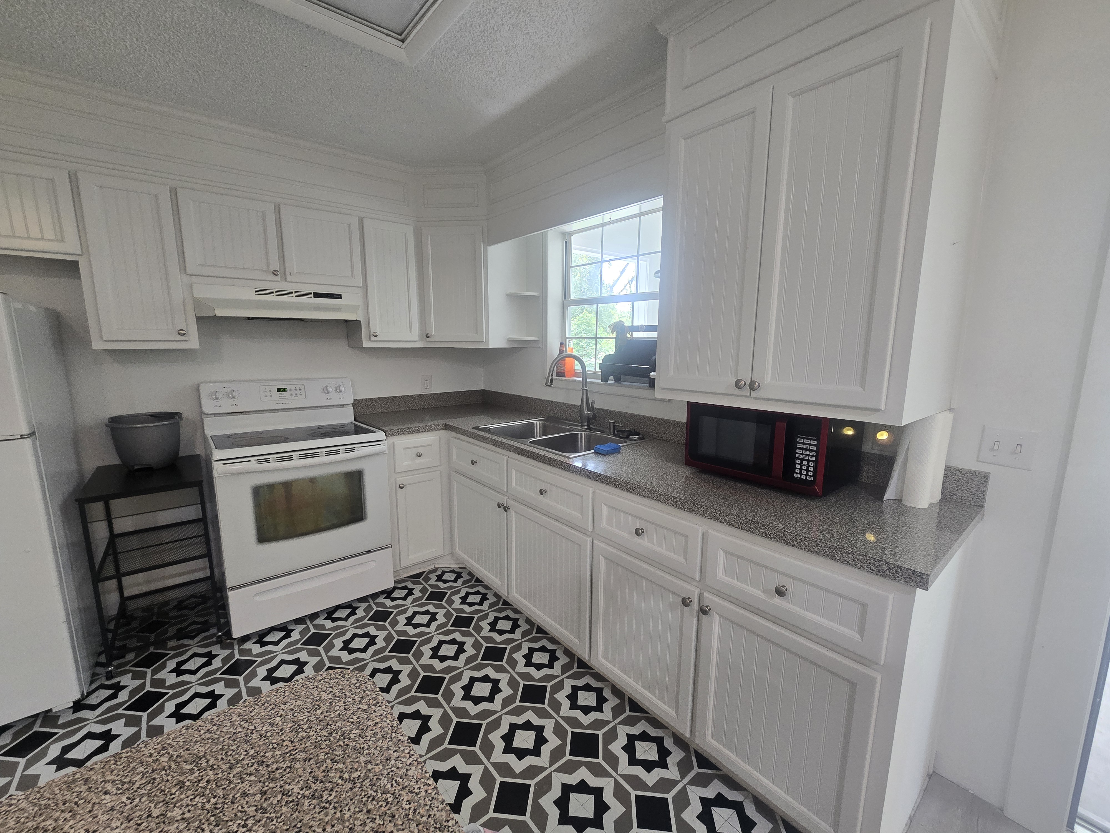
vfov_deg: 89.9
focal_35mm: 13
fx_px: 417
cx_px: 555
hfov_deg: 106.2
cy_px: 416
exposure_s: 1/60
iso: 250
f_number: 2.2
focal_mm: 2.2
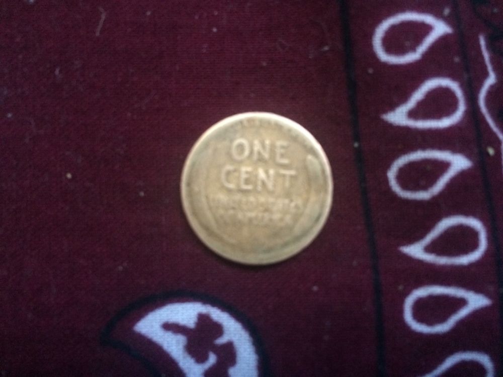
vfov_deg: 48.2
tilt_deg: -85.7
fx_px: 421
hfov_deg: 61.7
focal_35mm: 29
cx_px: 252
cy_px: 188
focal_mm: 4.15
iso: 320
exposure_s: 1/15
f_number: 2.2
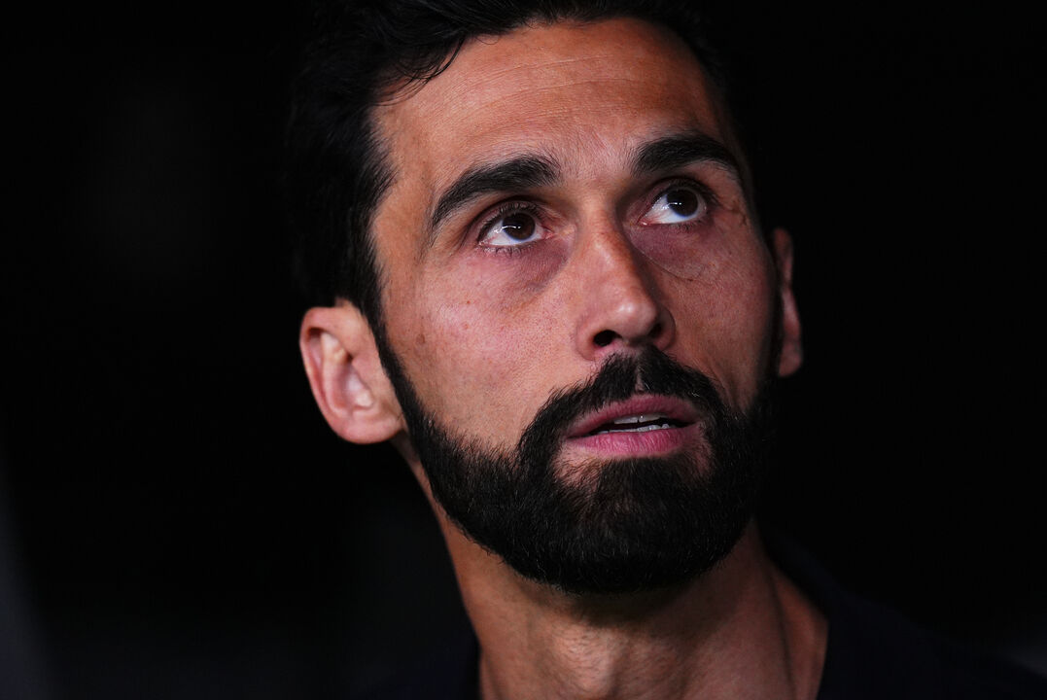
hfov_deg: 3.4
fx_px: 17464
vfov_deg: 2.3
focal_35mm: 600
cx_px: 524
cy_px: 350
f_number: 2.8
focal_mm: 400
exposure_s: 1/2000
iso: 3200
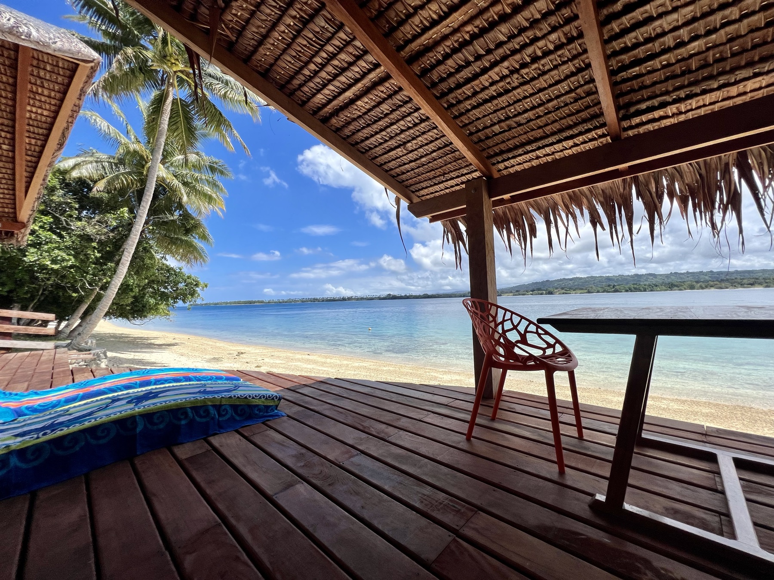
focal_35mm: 13
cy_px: 290
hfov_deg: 106.2
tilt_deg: +1.8
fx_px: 291
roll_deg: +1.9
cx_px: 387
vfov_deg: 89.9
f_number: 1.8
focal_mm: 1.57
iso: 32
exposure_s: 1/2597
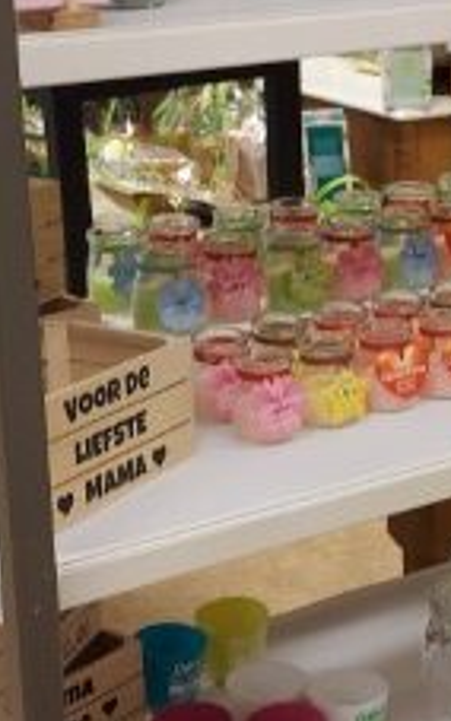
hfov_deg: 15.4
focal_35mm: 84
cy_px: 353
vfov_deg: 24.6
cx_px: 373
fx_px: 1651
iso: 125
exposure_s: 1/50
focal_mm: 5.23
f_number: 1.8
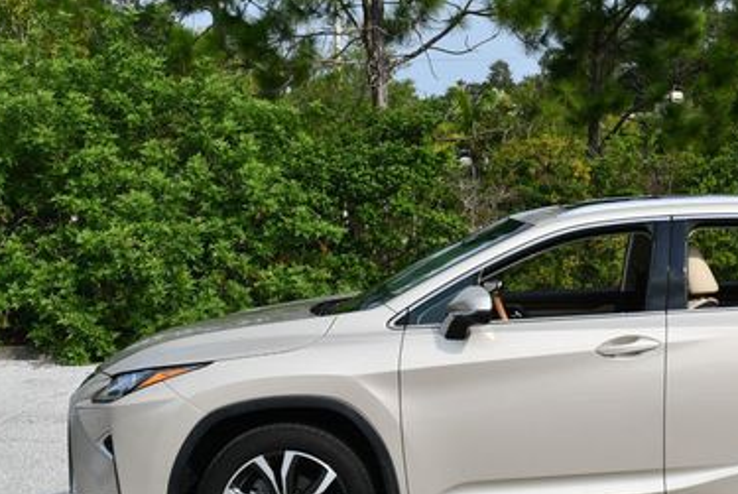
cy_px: 260
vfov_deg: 16.7
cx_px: 604
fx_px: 1683
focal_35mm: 82
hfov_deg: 24.3
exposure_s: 1/320
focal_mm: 24
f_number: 8
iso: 100
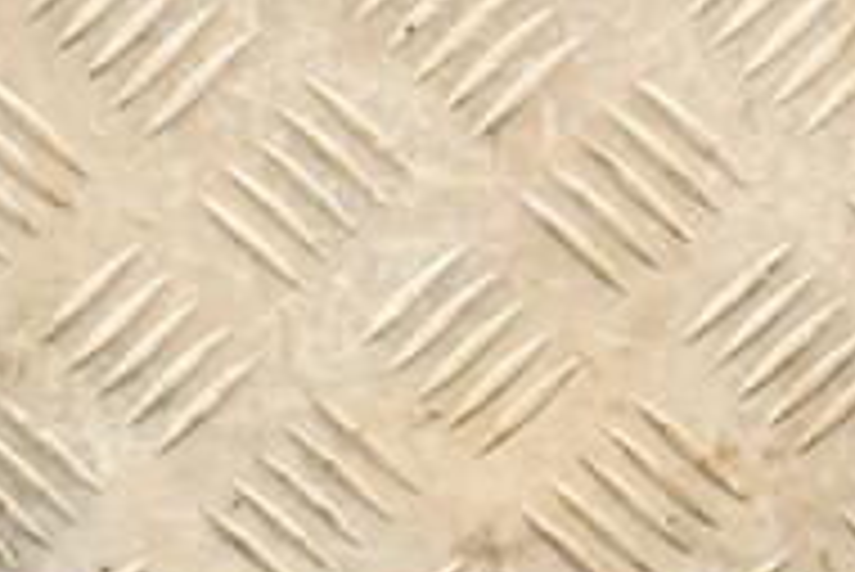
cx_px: 504
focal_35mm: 293
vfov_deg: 4.7
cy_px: 676
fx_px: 6964
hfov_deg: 7.0
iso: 800
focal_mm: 62
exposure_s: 1/80
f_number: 5.3
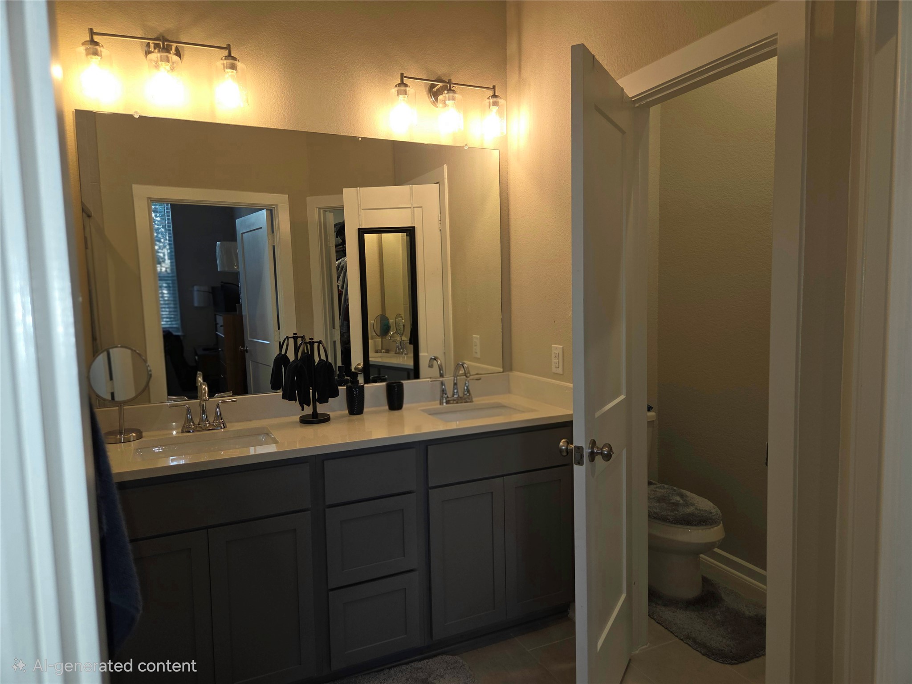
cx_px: 456
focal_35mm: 23
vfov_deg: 58.9
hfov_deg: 73.9
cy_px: 342
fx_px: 606
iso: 40
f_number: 1.8
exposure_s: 1/60.2
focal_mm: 5.4
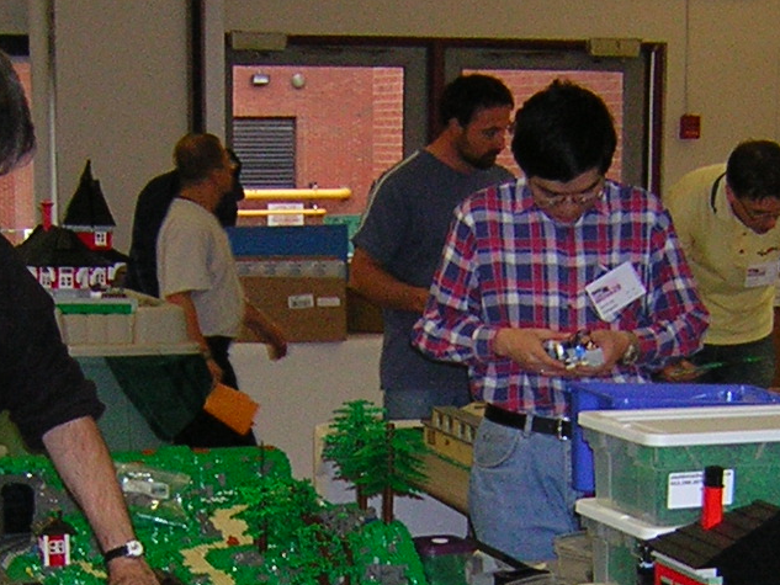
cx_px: 447
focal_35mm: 91
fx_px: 2051
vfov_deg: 15.9
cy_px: 610
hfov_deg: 21.5
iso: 102
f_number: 2.6
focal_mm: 4.7
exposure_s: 1/60.1
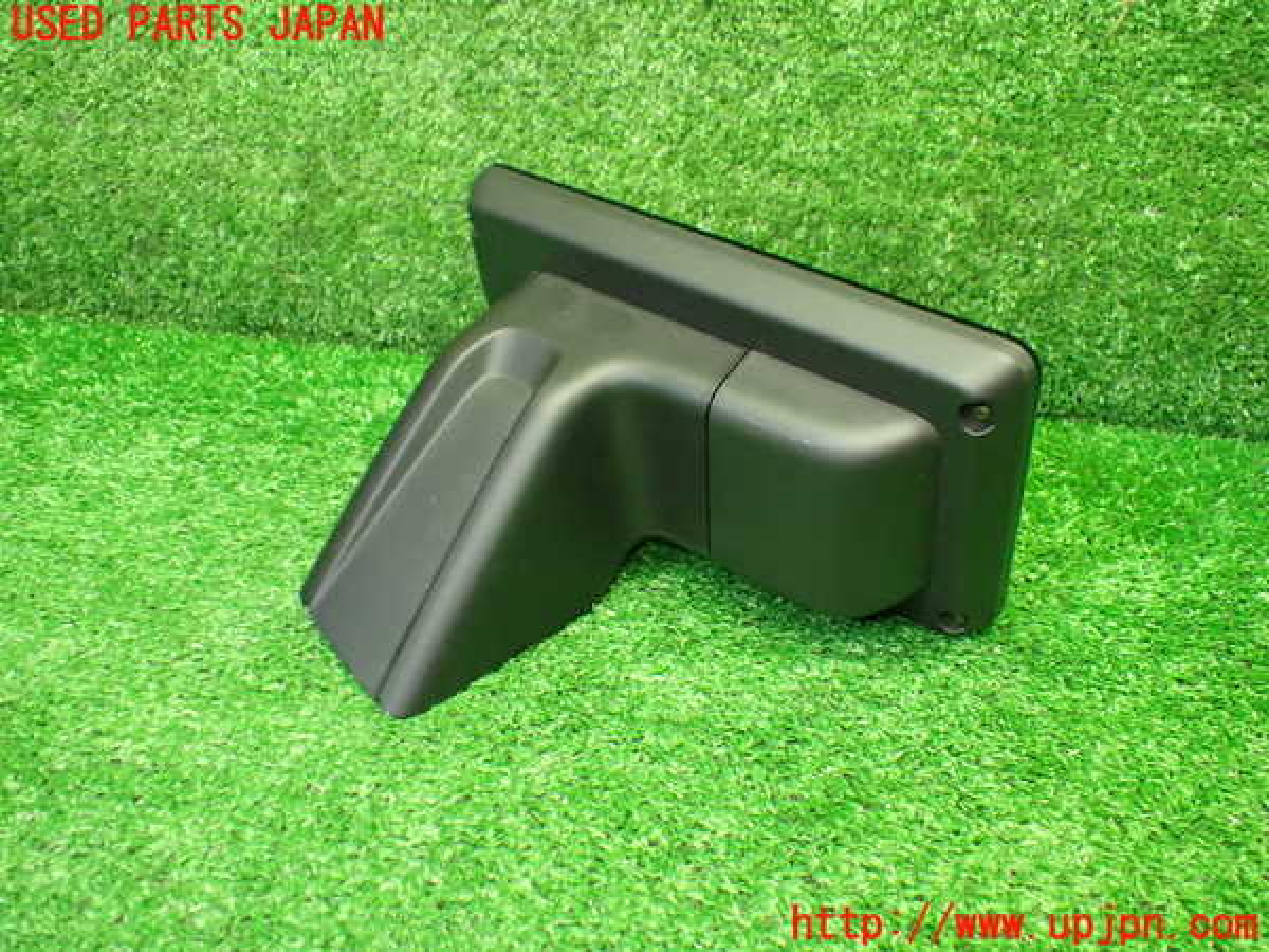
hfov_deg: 60.0
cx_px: 634
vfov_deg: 46.8
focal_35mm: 30
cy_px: 476
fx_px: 1100
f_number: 2.3
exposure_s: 1/80
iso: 800
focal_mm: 5.4
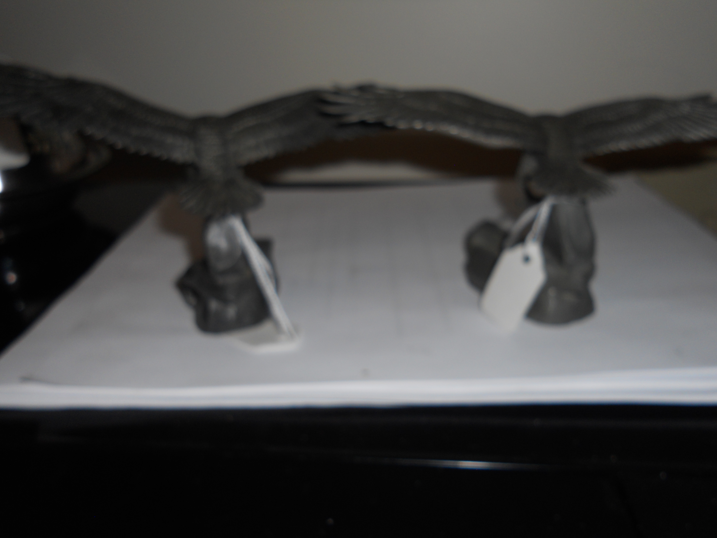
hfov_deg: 56.8
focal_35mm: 32
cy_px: 269
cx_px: 358
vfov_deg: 44.2
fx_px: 663
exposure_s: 1/25
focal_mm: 5.8
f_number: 8.8
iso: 80
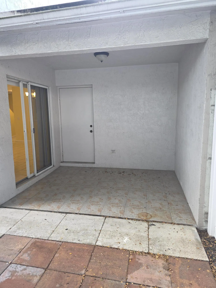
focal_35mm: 23
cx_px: 108
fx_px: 191
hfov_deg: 58.9
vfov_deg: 73.9
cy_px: 144
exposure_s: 1/60
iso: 100
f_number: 1.7
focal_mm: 6.3
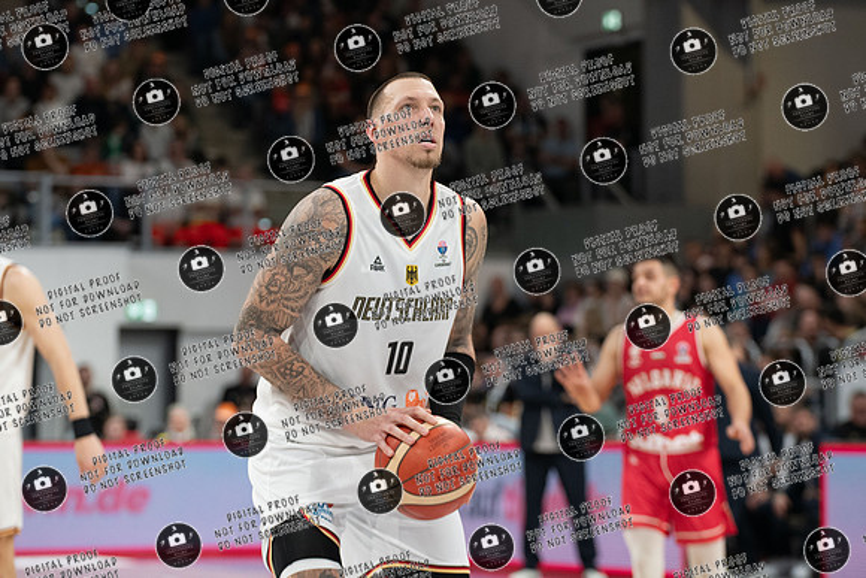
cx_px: 450
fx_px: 3820
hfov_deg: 12.9
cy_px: 161
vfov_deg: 8.6
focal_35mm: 159
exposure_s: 1/1000
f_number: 3.2
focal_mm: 110
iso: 1600
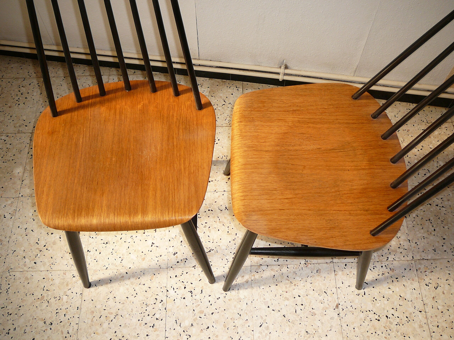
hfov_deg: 52.6
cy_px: 170
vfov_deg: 40.7
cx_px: 227
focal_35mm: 35
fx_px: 459
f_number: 2.8
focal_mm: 5.2
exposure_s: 1/125
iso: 80
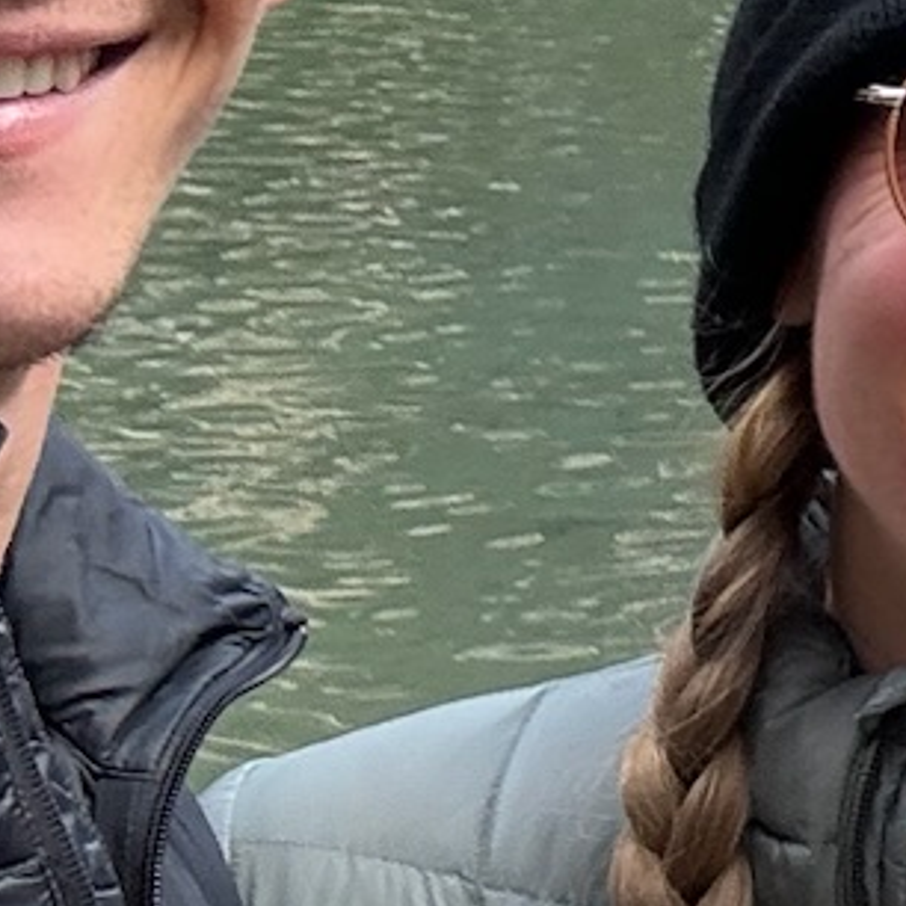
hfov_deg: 10.8
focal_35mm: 136
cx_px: 2227
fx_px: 4027
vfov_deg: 12.4
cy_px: -320
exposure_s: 1/164
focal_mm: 2.69
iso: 32
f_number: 1.9
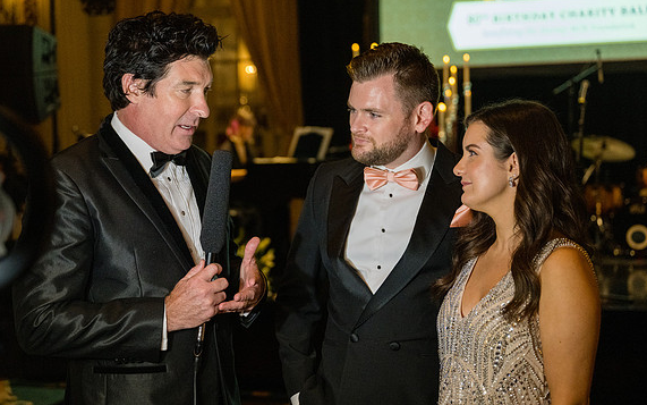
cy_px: 189
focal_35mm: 59
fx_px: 1040
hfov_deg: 34.5
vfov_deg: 22.0
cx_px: 327
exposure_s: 1/200
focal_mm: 57
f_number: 3.2
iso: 3200
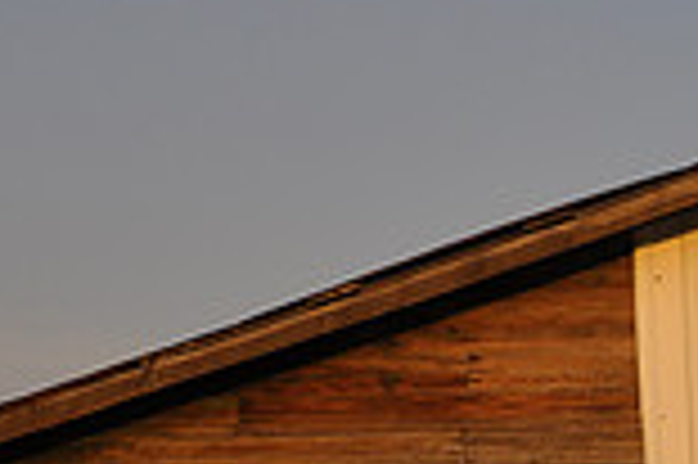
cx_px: 932
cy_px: 655
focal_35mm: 196
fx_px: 3794
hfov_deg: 10.3
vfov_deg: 6.9
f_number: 6.3
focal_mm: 35
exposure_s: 1/160
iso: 200
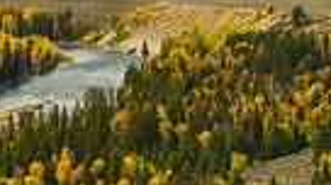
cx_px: -34
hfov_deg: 9.9
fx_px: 1884
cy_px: 78
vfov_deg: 5.6
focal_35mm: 215
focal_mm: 32
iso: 100
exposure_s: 1/20
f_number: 14
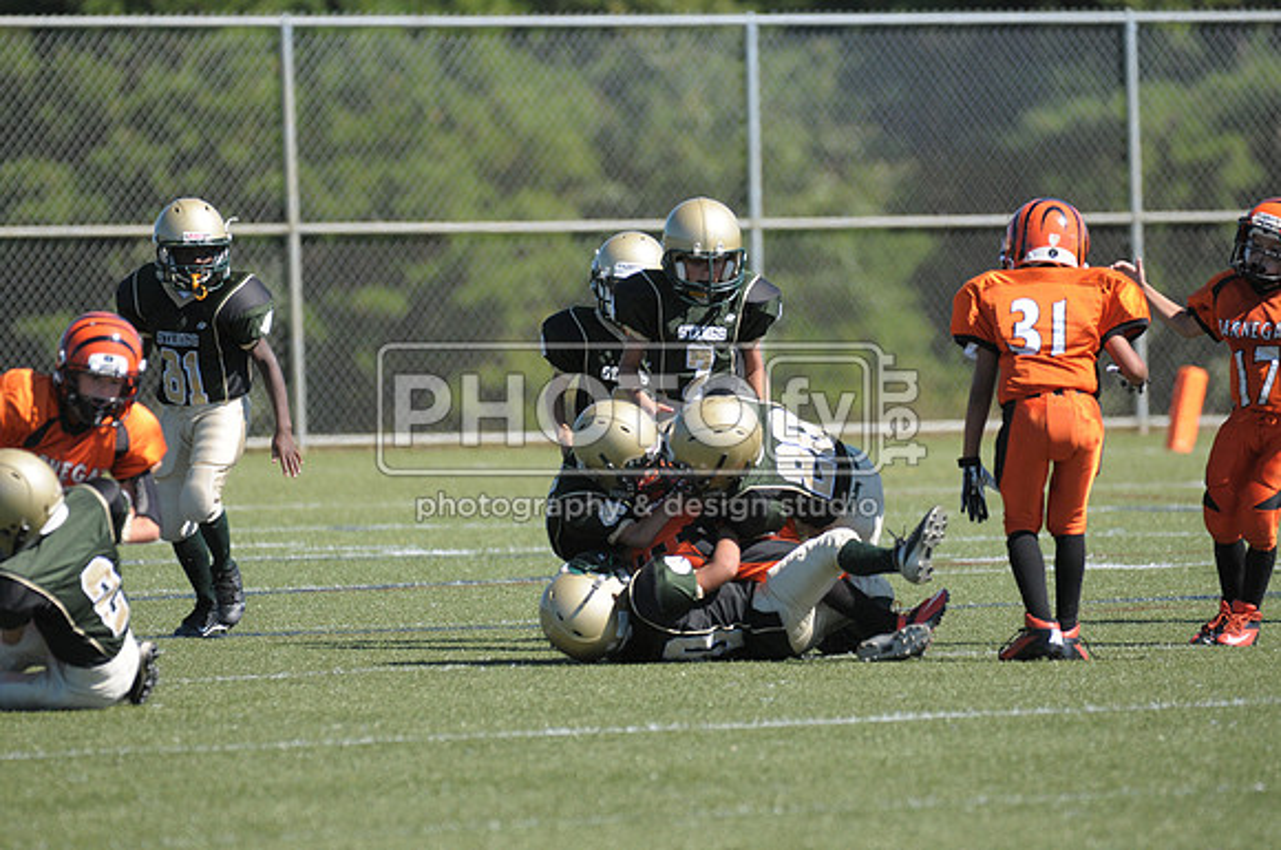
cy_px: 425
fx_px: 15990
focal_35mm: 450
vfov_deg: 3.0
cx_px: 640
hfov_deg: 4.6
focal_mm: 300
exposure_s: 1/3200
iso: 640
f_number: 4
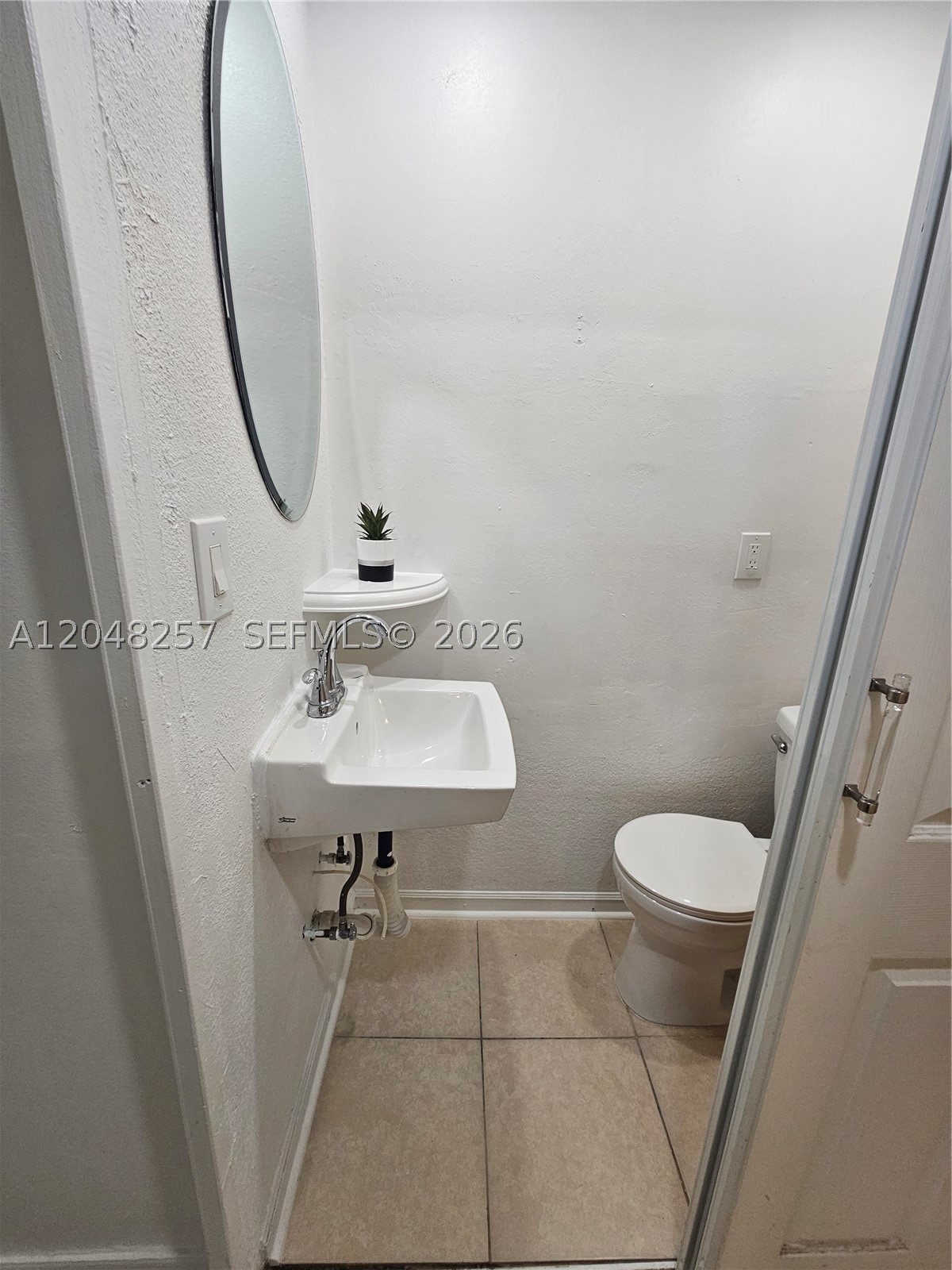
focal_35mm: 13
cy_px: 635
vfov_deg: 106.2
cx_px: 476
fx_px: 477
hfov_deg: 89.9
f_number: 2.2
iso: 80
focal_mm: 2.2
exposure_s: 1/60
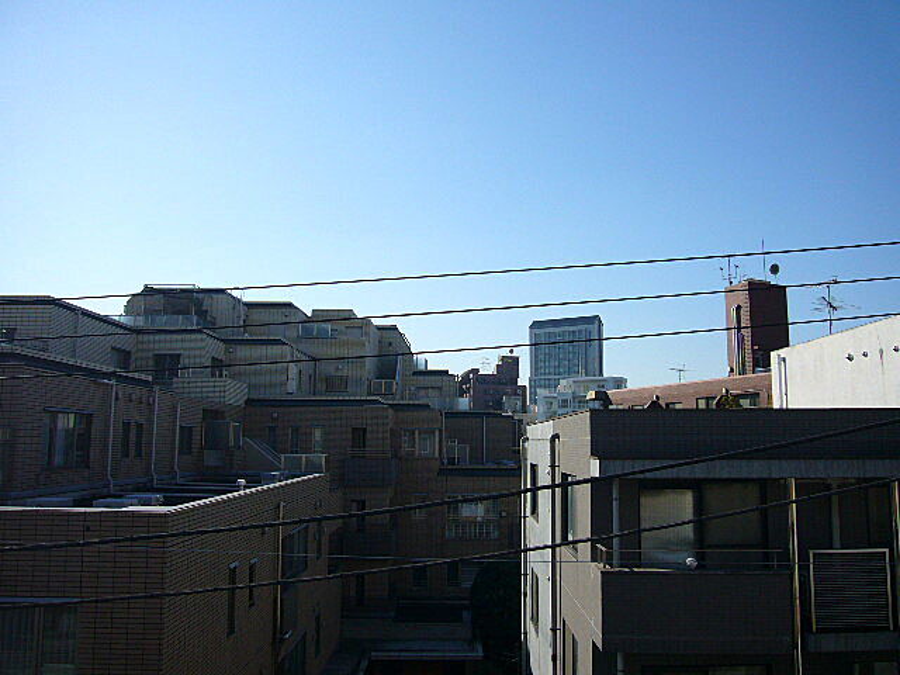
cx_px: 450
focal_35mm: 28
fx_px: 728
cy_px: 338
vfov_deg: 49.7
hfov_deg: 63.4
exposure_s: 1/400
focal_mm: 4.6
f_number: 5.6
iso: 80
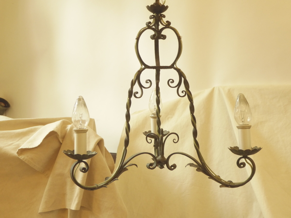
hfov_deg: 33.8
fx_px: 479
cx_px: 146
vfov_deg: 25.7
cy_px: 109
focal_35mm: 57
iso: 400
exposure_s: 1/40
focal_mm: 10.3
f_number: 4.2
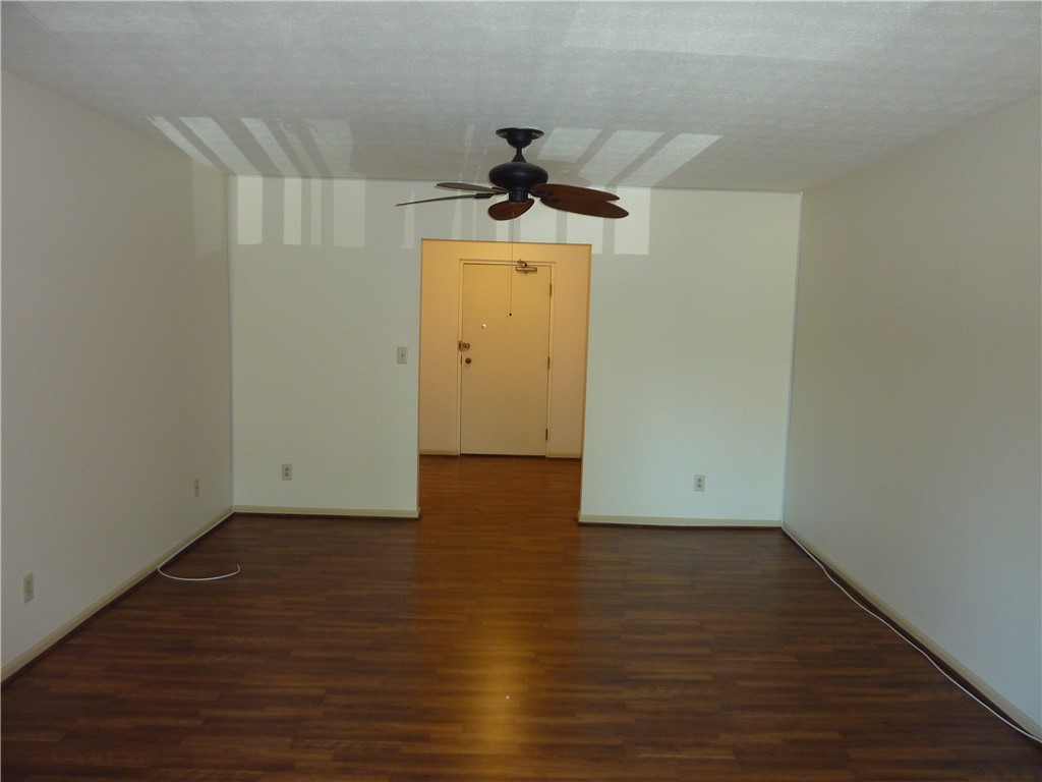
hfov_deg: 69.4
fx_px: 753
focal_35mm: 25
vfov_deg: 54.9
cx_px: 521
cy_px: 391
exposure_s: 1/30
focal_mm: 4.1
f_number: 3.3
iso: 200
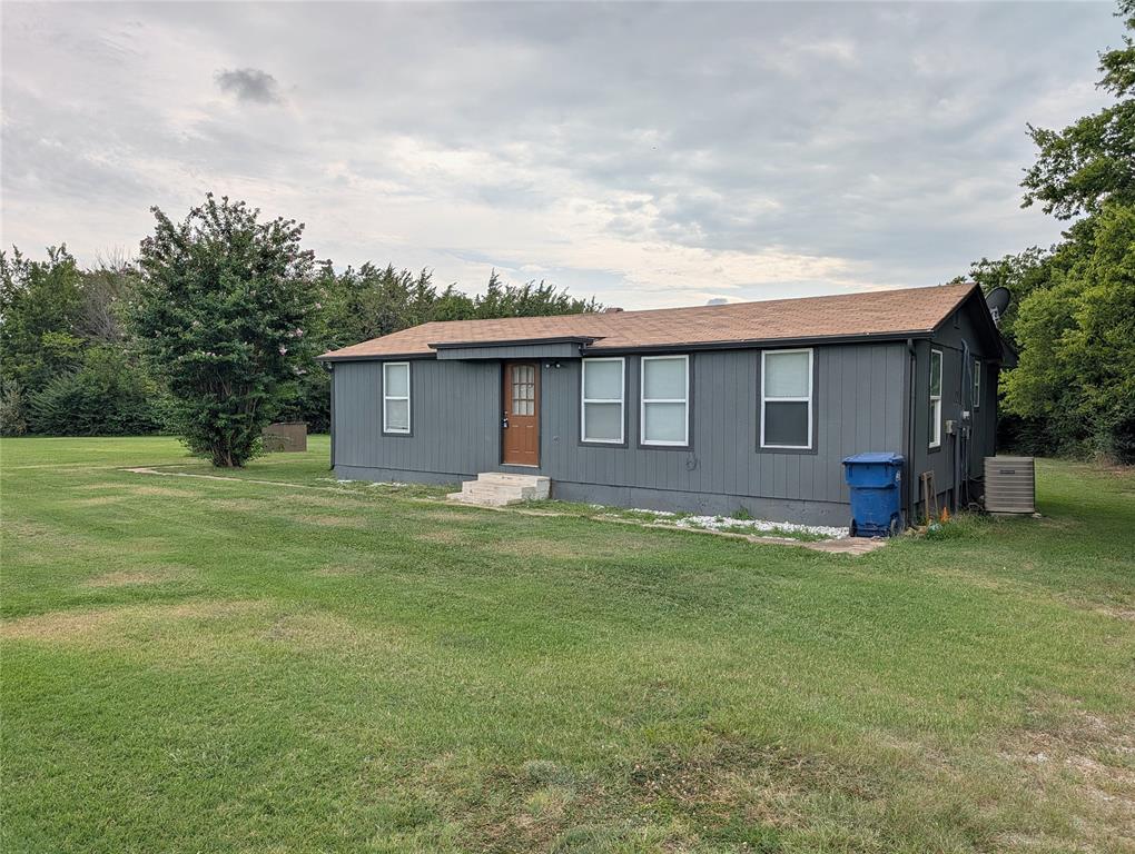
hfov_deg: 71.5
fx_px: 788
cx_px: 568
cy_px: 427
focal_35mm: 24
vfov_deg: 56.9
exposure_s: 1/999
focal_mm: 6.9
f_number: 1.68
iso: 21
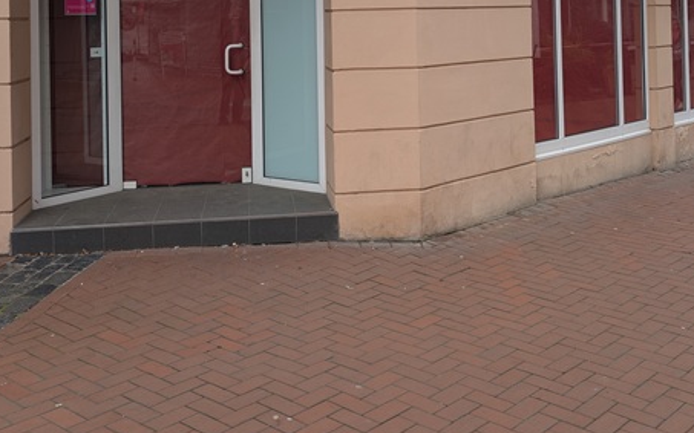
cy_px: -9
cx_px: 374
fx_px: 851
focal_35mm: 45
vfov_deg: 26.9
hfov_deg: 44.3
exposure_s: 1/192
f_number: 1.68
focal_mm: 6.9
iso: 21
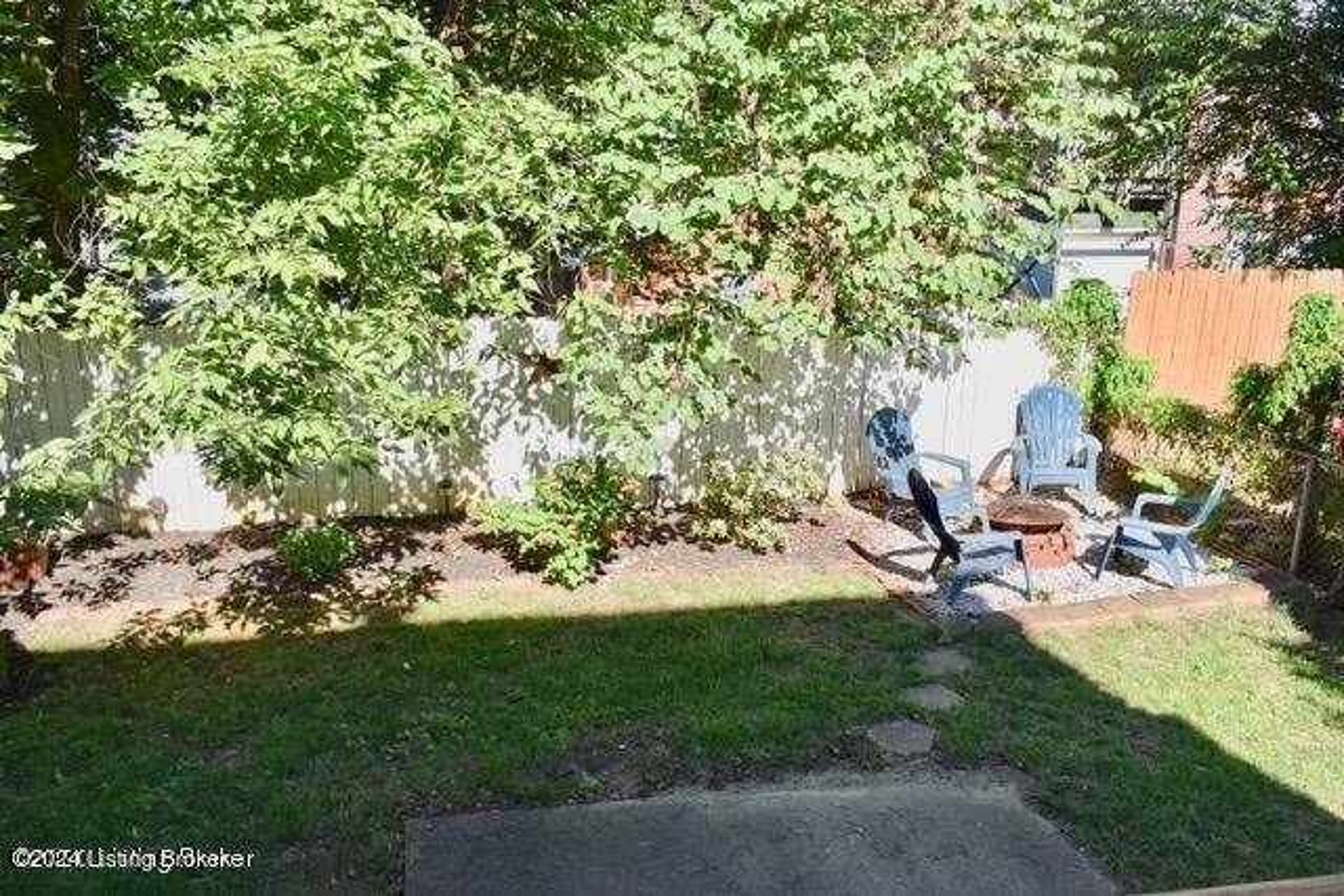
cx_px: 672
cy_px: 448
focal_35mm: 33
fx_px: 1232
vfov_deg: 40.0
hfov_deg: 57.2
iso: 200
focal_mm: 22
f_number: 8
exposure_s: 1/250
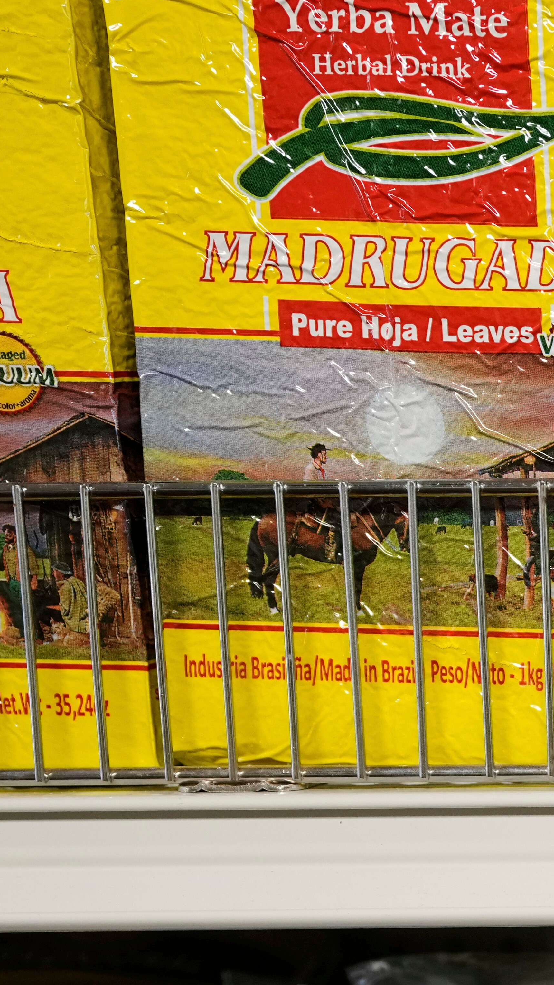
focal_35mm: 71
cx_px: 1131
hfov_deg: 14.1
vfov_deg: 29.0
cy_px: 816
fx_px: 1854
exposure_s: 1/100
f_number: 3.5
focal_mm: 24
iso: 800
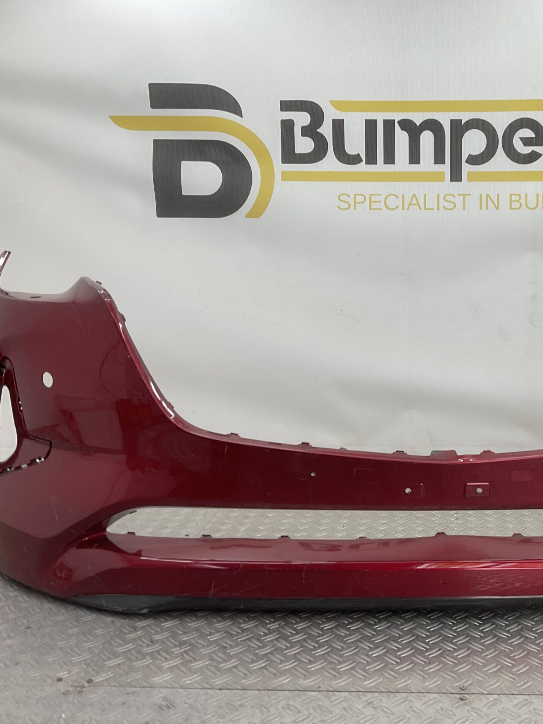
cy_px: 364
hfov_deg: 35.6
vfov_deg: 47.9
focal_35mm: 39
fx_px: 816
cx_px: 435
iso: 20
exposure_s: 1/120
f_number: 1.8
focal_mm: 3
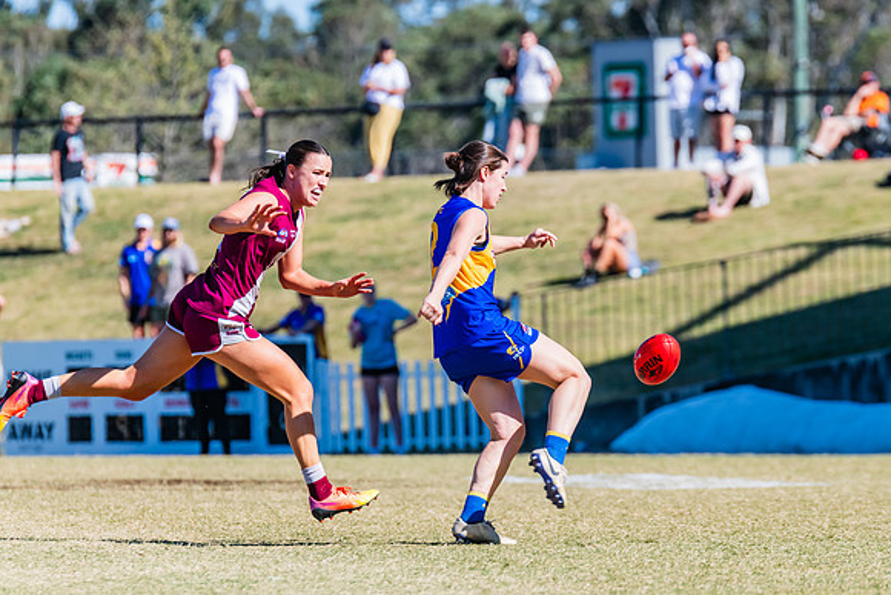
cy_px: 315
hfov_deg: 4.2
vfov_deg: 2.8
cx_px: 515
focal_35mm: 488
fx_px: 12078
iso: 800
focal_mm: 420
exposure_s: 1/1600
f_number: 9
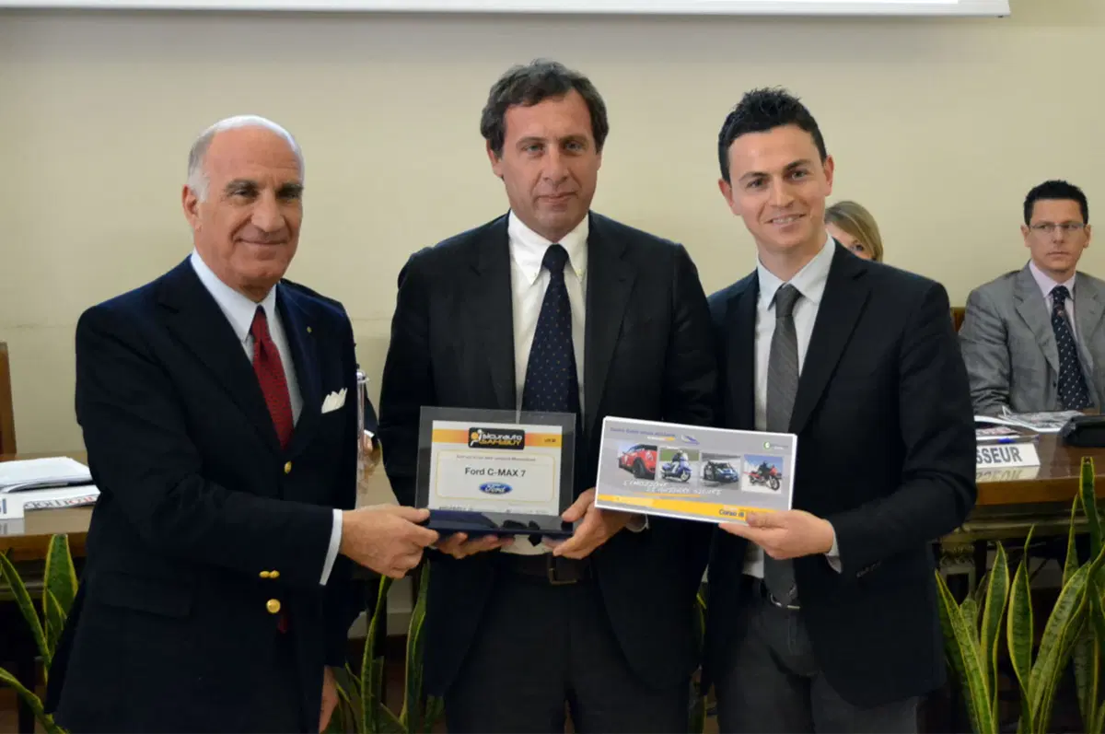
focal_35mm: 54
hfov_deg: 36.9
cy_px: 367
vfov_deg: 25.0
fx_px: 1655
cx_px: 552
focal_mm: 36
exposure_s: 1/60
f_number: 4.2
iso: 2800
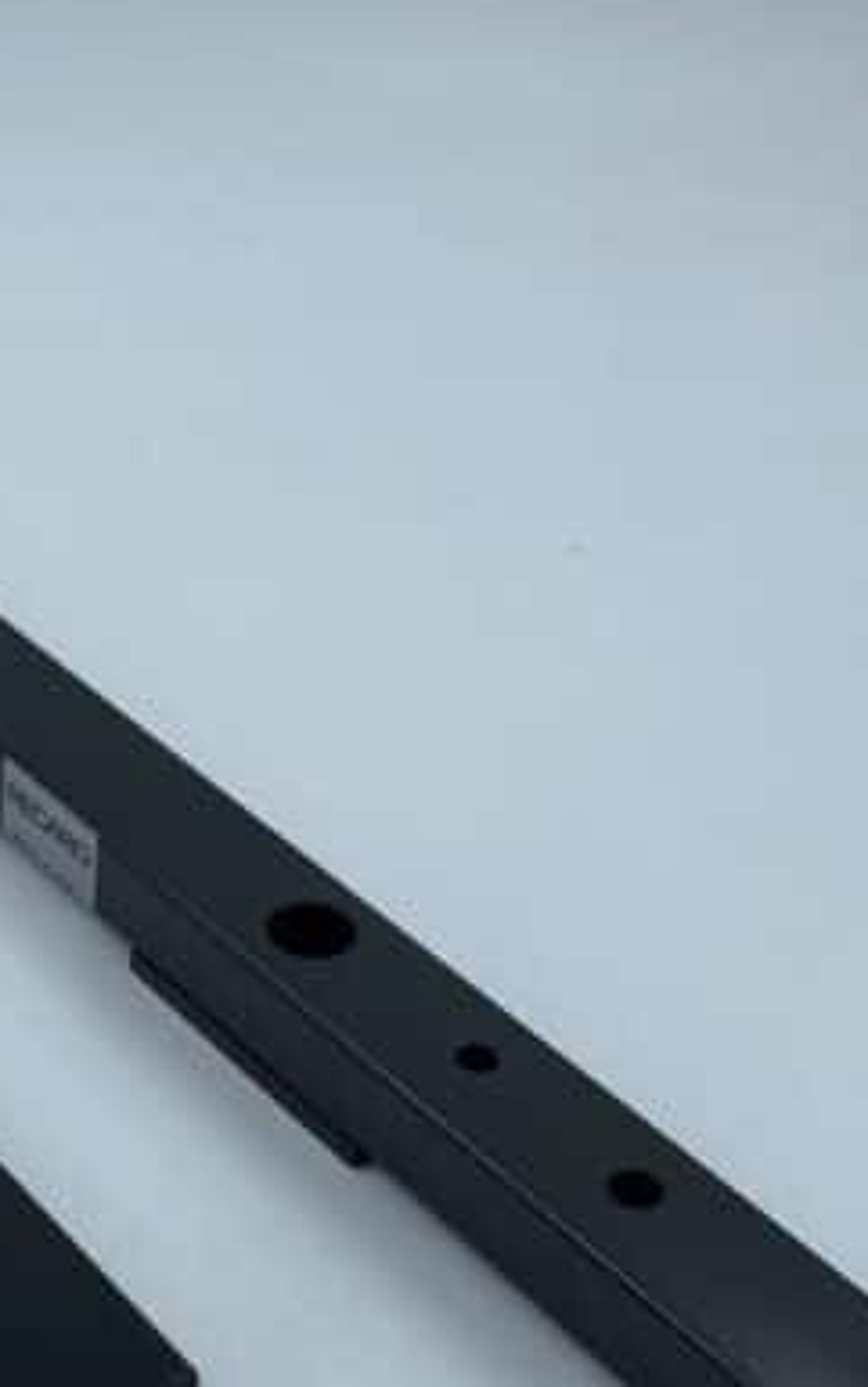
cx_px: -43
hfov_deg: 20.5
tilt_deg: -38.7
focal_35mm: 61
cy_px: 993
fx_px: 2306
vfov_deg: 33.0
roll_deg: -0.2
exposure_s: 1/799
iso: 32
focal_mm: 4.25
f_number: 1.8
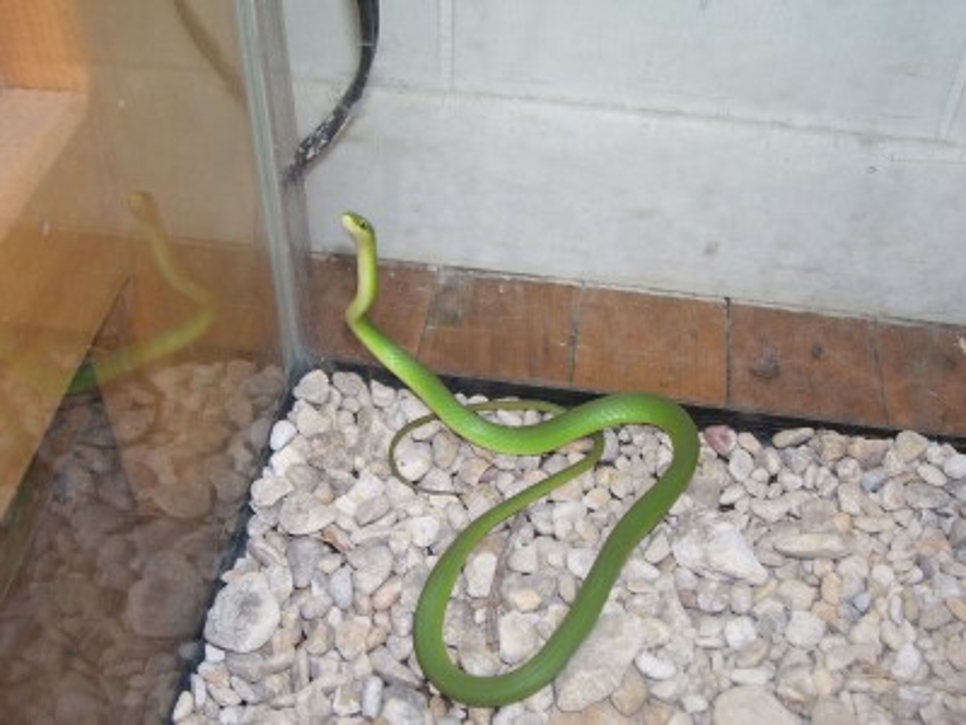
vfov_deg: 34.3
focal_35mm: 42
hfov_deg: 44.8
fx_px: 1172
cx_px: 483
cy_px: 362
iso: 80
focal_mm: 7
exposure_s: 1/60
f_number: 3
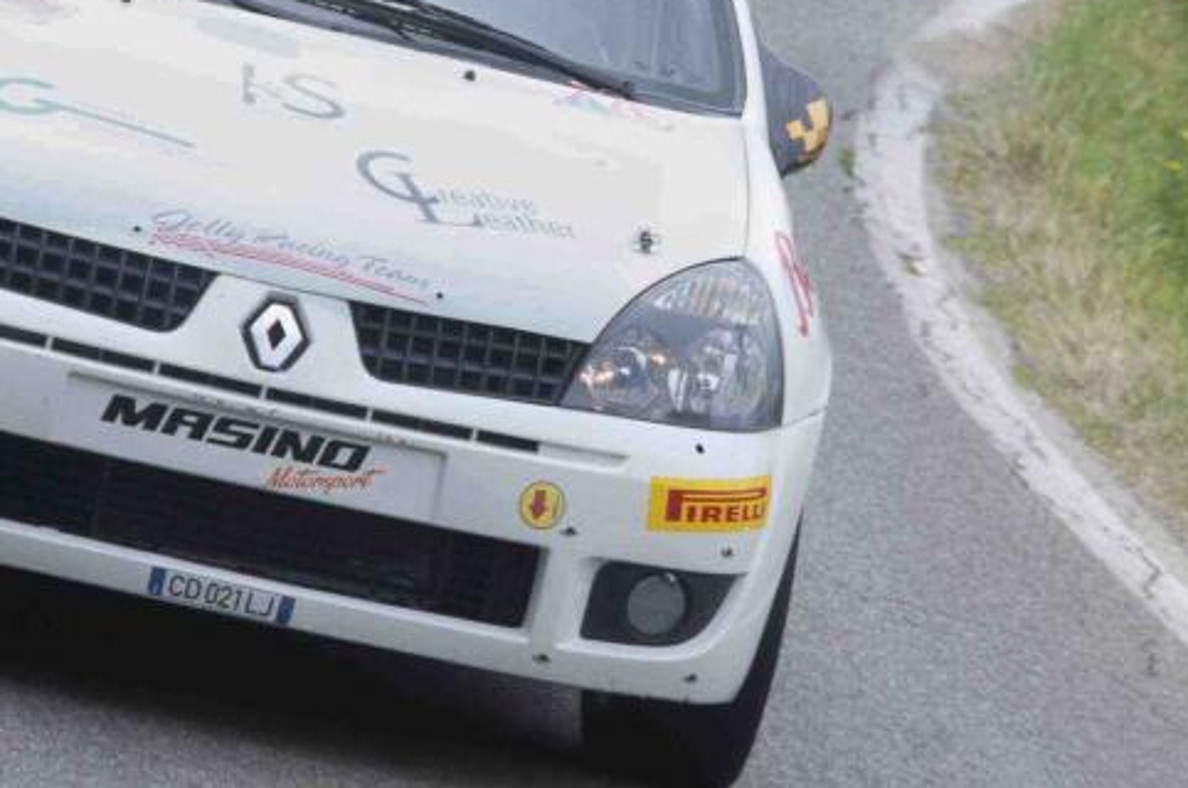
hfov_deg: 4.3
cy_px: -41
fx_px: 15983
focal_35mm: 485
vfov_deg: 2.8
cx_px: 592
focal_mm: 130
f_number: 7.1
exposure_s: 1/640
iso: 400
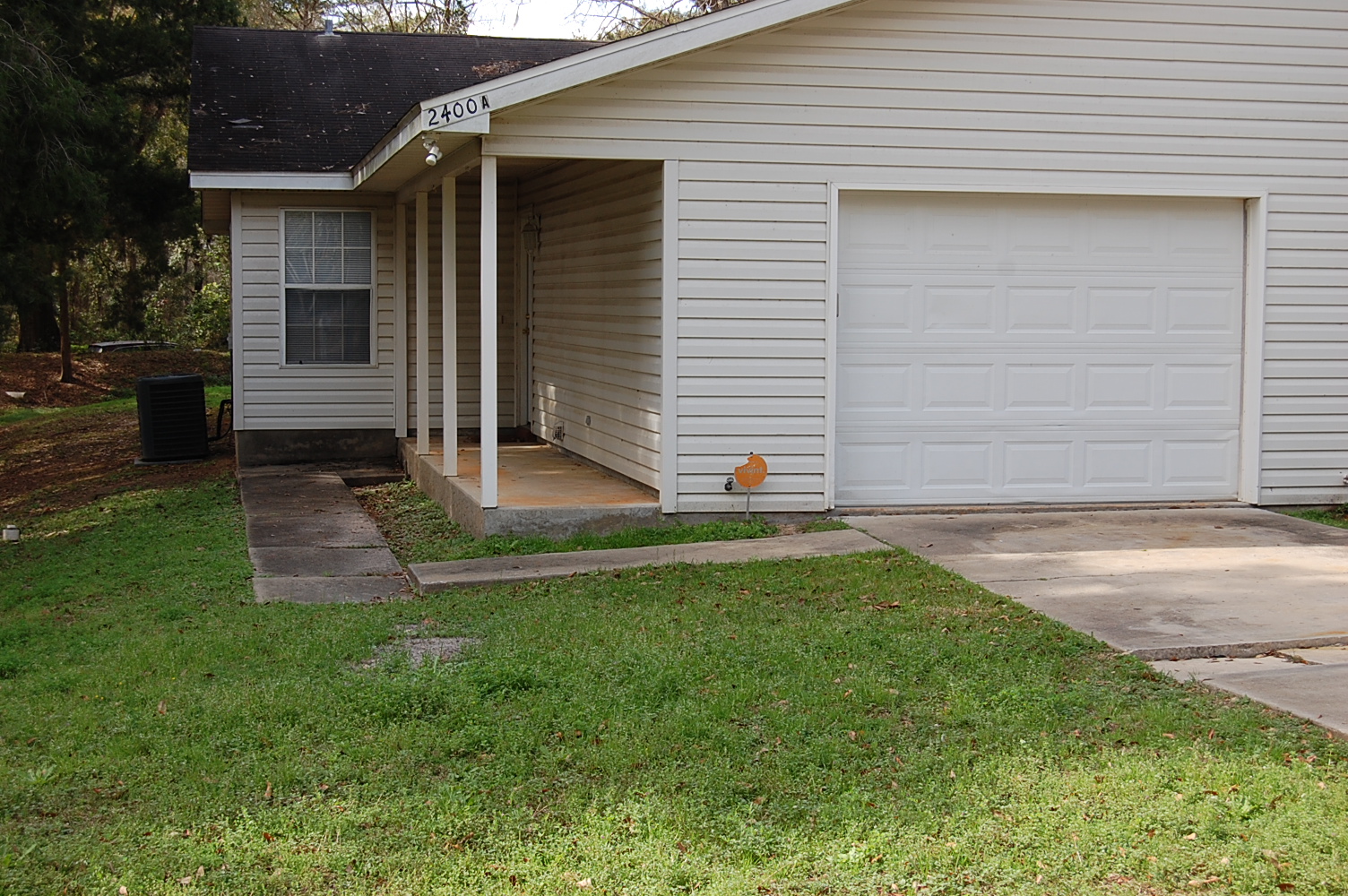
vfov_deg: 23.7
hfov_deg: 35.1
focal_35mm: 57
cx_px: 674
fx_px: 2132
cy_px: 448
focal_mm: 38
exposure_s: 1/200
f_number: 7.1
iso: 200
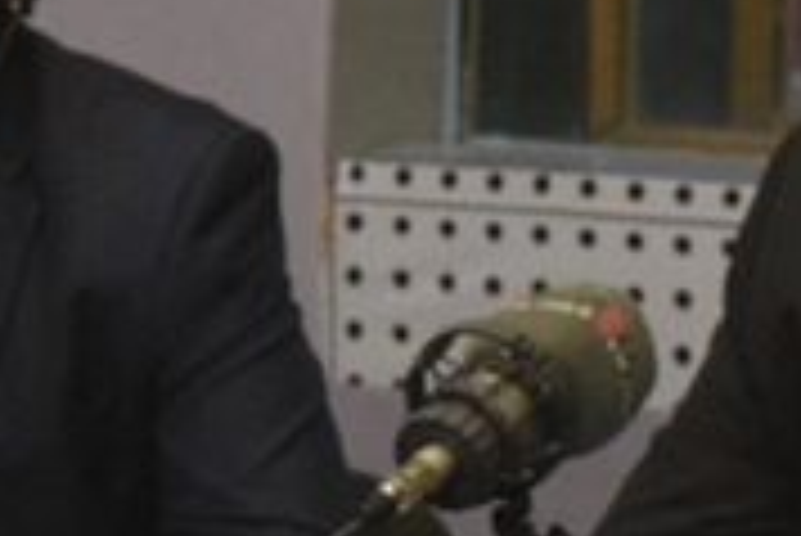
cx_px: -472
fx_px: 8637
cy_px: 385
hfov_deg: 5.3
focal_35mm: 388
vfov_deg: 3.6
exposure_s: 1/60
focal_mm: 45
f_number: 5
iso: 2800
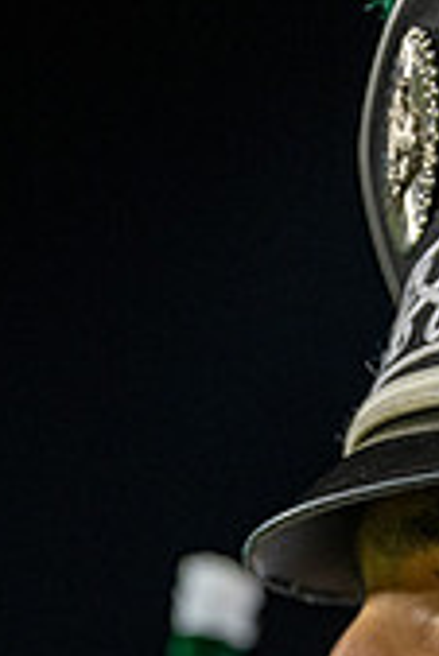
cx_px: 342
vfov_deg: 26.4
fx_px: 1168
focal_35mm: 64
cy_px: 862
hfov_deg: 21.1
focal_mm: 24
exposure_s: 1/500
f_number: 3.2
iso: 1250
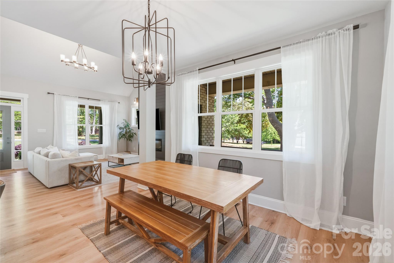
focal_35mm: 15
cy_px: 132
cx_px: 197
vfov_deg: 77.4
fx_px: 164
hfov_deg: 100.4
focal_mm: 15
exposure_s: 1
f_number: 10
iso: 100
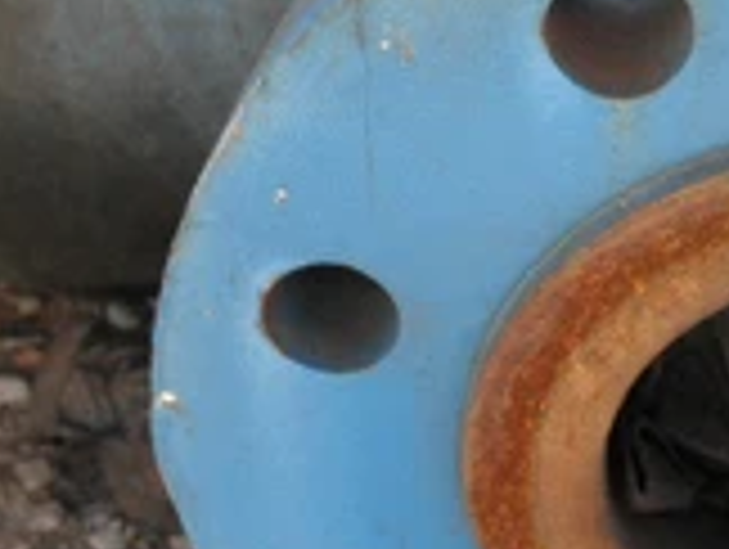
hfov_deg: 25.6
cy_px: 238
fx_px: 1455
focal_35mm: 69
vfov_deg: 21.4
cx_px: 846
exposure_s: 1/80
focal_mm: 5
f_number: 3
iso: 64
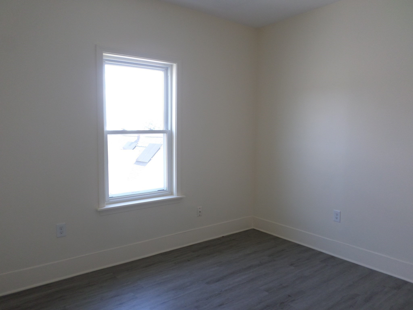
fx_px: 298
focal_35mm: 25
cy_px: 155
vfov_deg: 54.9
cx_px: 206
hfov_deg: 69.4
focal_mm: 4.5
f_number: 2.5
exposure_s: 1/45
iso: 80
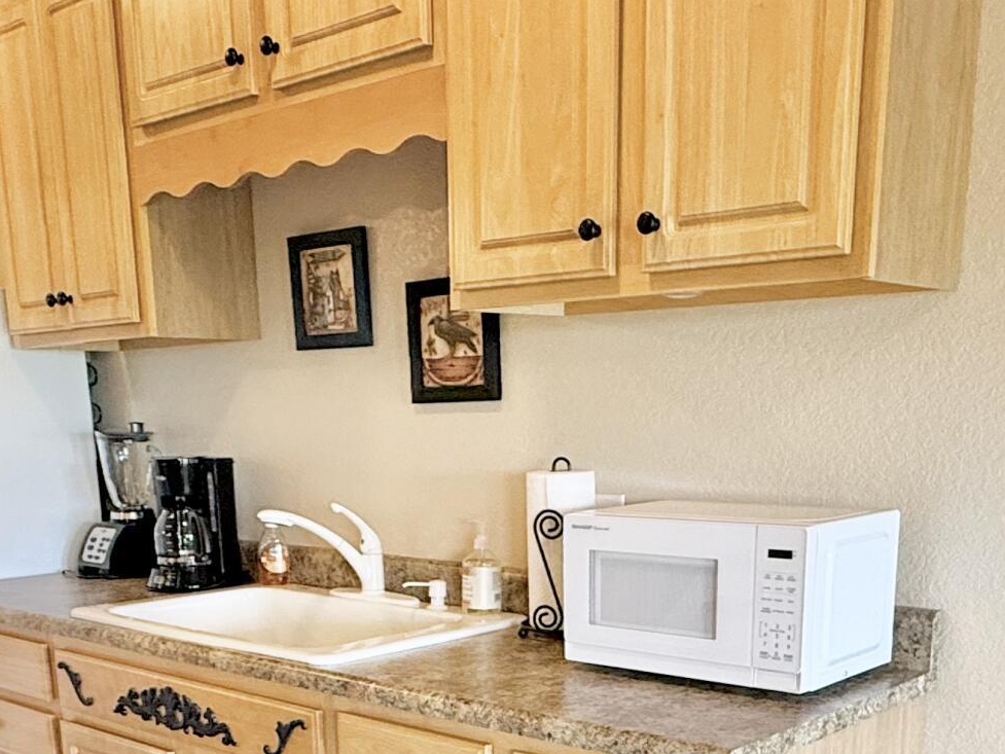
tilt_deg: -15.1
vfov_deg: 31.3
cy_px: 744
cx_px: 500
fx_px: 1249
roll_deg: +0.6
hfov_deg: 43.8
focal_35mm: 43
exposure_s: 1/120
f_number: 2.2
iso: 250
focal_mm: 2.22
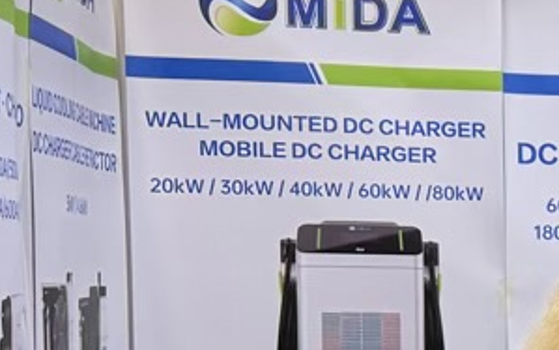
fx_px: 2072
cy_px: 425
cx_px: 1021
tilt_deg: -2.8
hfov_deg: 13.7
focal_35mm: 136
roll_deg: -0.5
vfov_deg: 9.5
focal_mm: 6.76
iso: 64
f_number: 1.78
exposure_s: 1/100
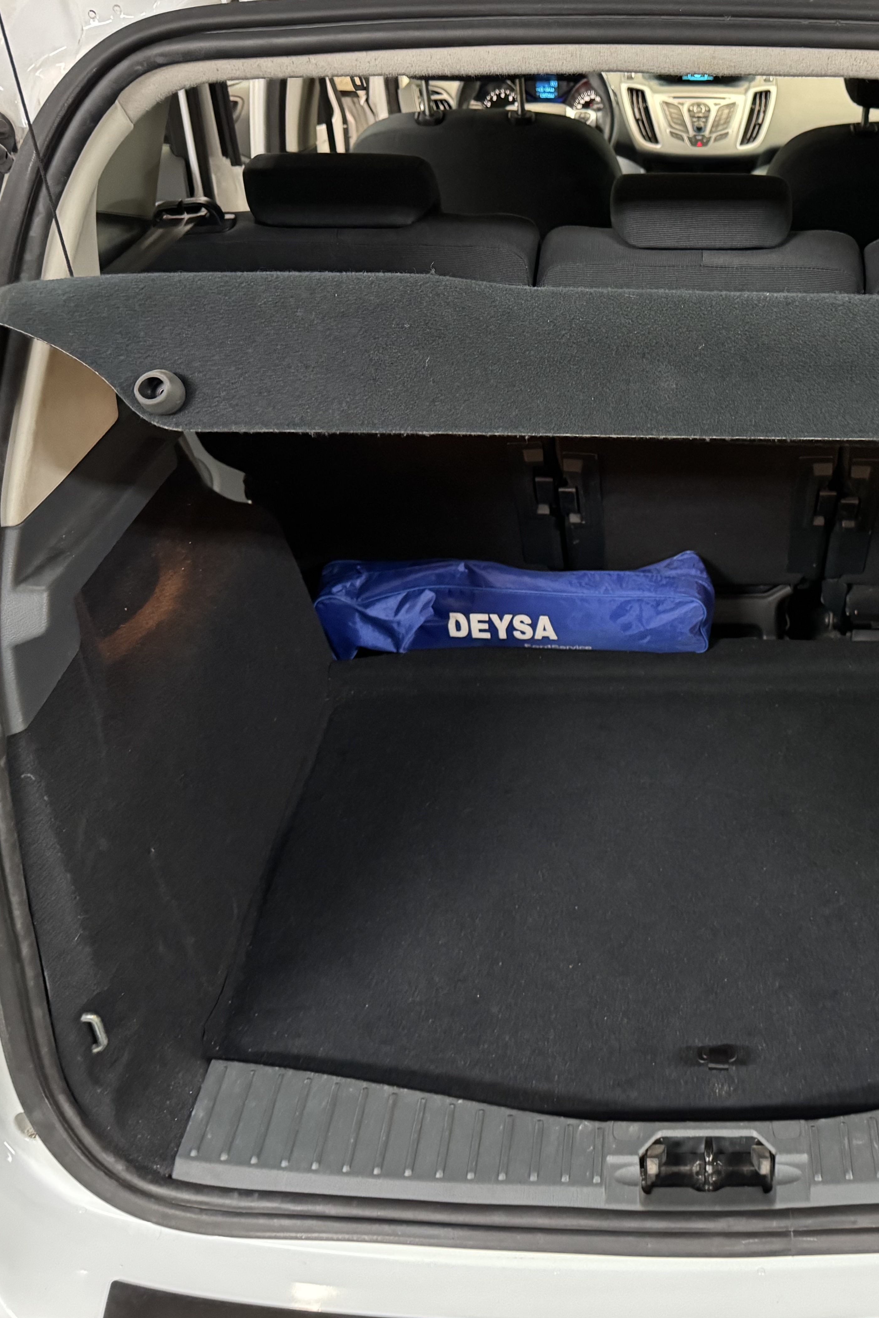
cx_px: 721
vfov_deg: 55.8
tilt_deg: -35.0
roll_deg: +0.1
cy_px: 647
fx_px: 1245
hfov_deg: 37.3
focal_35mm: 34
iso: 800
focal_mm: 6.76
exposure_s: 1/25
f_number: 1.78
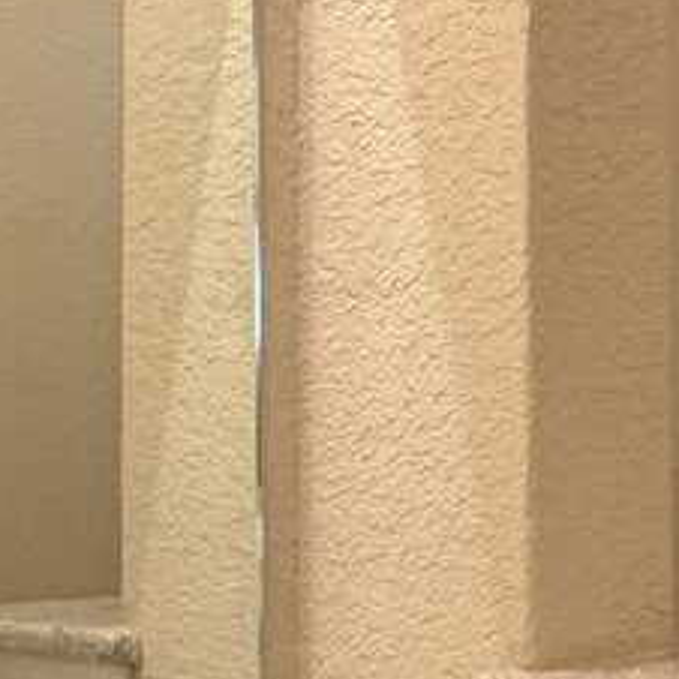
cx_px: 616
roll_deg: +0.9
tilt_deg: +1.3
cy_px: 403
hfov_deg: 21.4
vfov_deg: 21.9
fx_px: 1753
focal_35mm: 79
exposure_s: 1/60
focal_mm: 2.22
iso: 400
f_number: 2.2
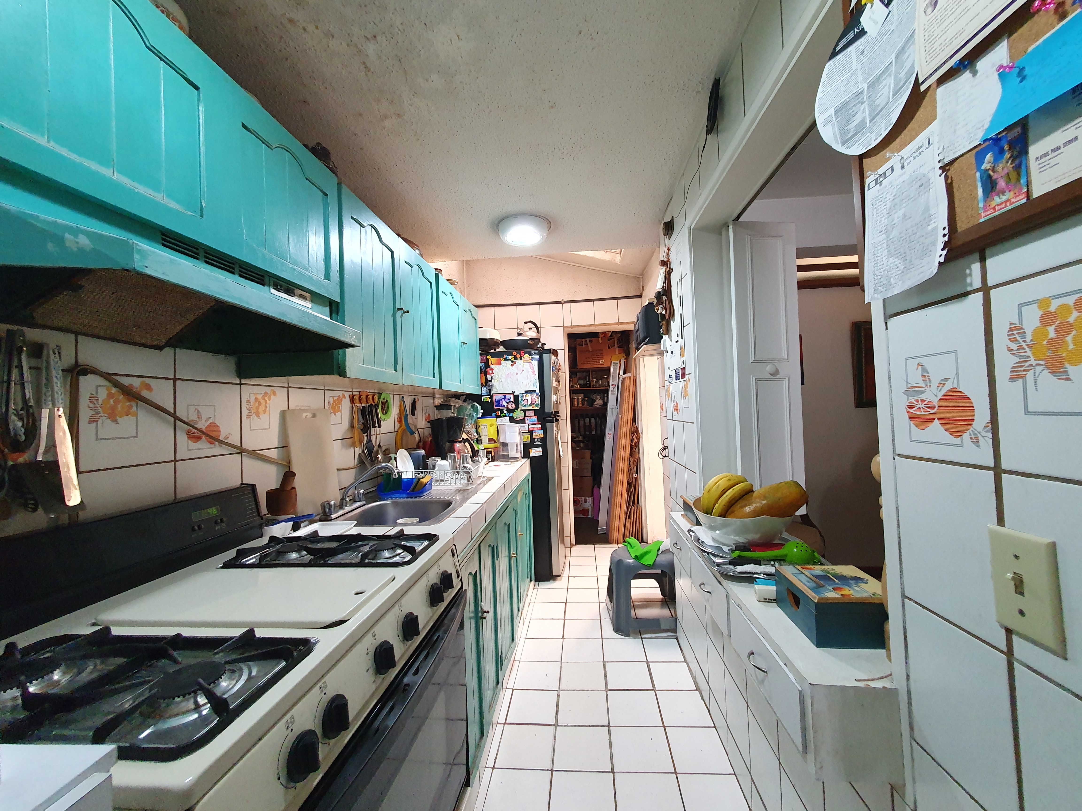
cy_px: 406
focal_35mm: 13
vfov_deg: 89.9
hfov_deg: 106.2
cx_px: 541
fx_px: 406
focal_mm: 1.8
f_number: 2.2
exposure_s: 1/60
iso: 400
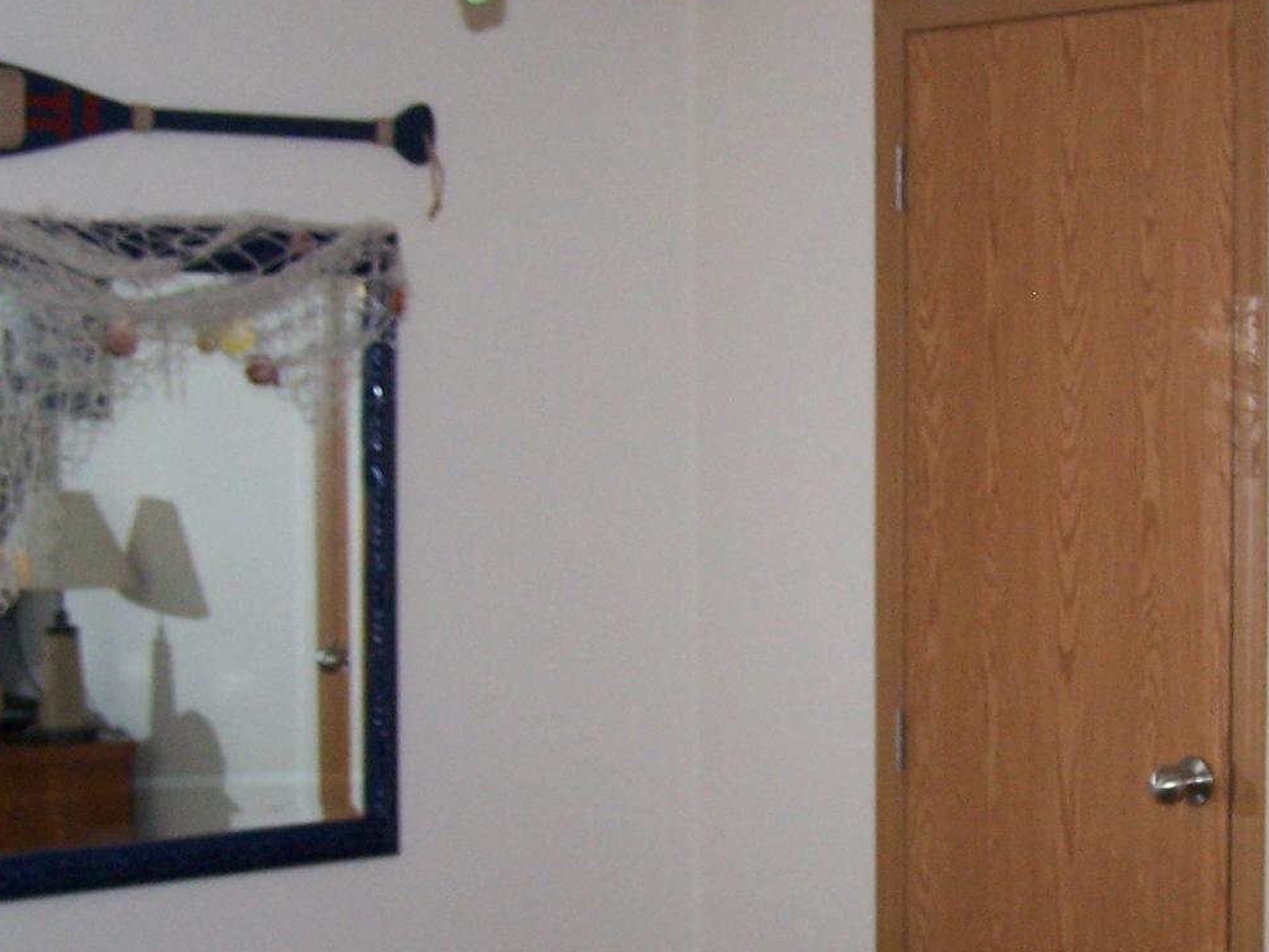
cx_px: 1054
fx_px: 2896
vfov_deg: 18.6
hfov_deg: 24.2
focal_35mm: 79
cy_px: 621
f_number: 2.8
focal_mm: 6.3
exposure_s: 1/60
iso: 140
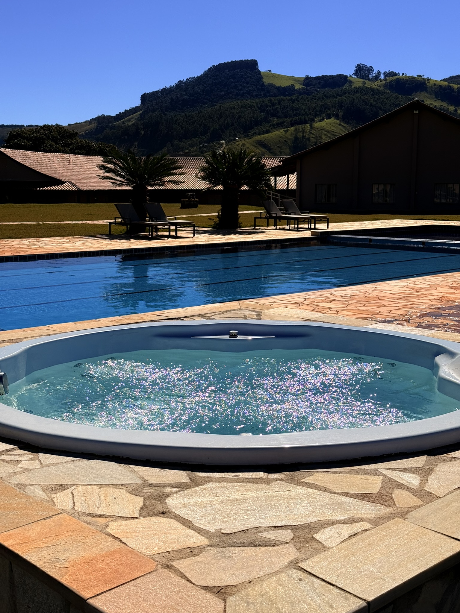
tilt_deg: -8.1
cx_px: 230
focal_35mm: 48
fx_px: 850
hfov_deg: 30.3
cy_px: 306
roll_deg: -0.3
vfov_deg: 39.7
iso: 64
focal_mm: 6.76
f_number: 1.78
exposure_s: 1/11364
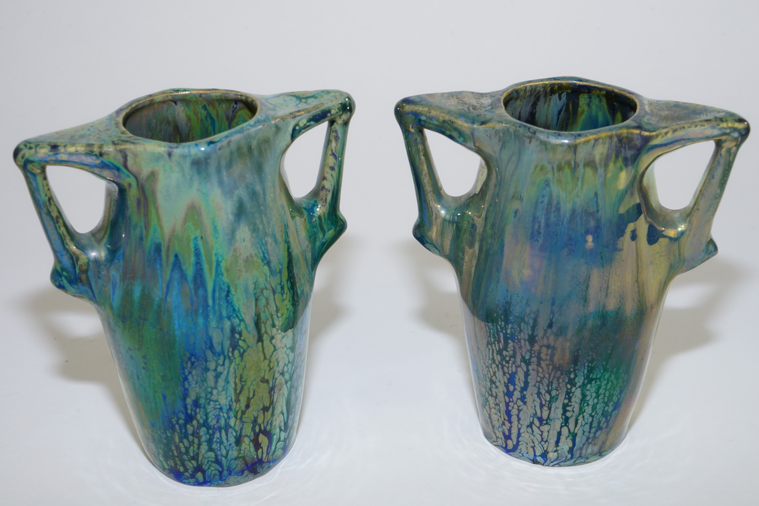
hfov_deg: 37.5
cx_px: 380
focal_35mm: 53
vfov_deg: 25.5
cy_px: 253
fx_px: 1117
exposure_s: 1/40
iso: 160
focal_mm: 53
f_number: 14
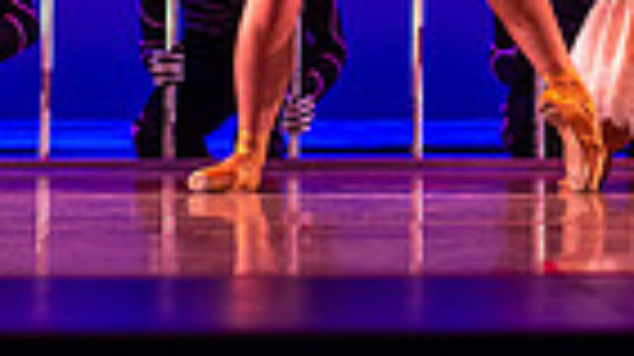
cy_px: -475
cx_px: 661
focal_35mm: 242
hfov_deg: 8.9
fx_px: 4064
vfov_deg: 4.9
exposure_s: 1/200
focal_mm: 55
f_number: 1.8
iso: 1000
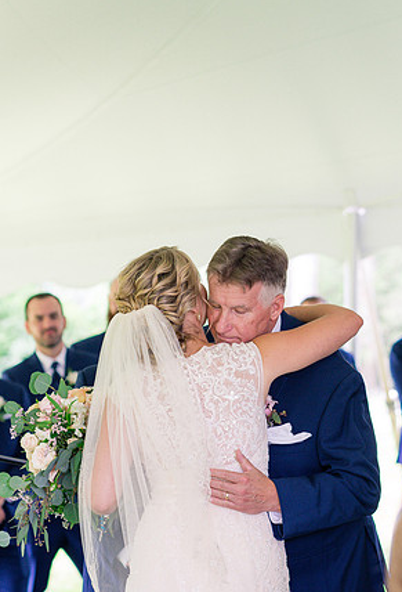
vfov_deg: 15.3
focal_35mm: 133
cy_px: 295
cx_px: 289
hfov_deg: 10.4
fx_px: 2198
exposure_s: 1/250
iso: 500
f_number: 3.2
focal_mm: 85
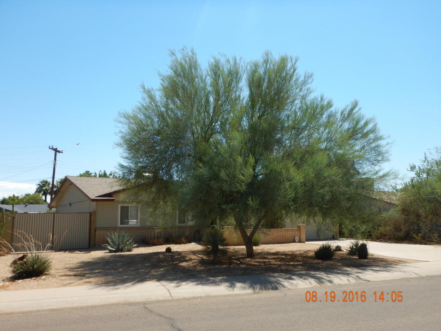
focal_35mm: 31
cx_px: 220
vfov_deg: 45.4
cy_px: 166
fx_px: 395
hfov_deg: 58.4
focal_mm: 5.6
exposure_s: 1/800
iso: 125
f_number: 4.2
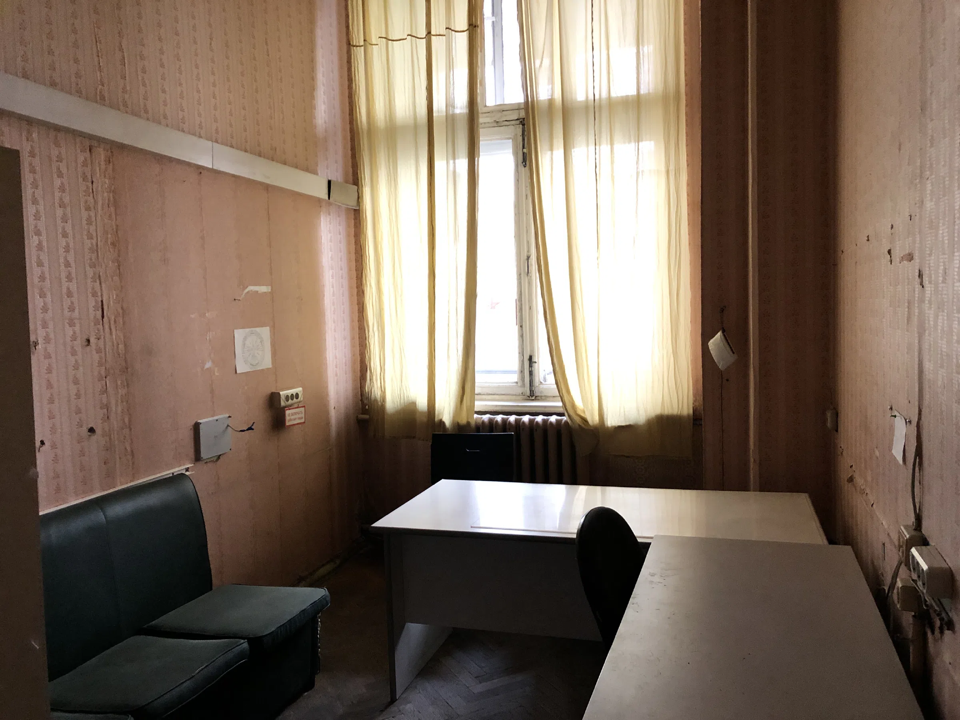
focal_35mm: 28
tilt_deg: -3.8
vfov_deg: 49.7
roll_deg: +1.3
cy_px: 360
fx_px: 777
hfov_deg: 63.4
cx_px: 480
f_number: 1.8
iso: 80
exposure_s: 1/17
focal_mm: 4
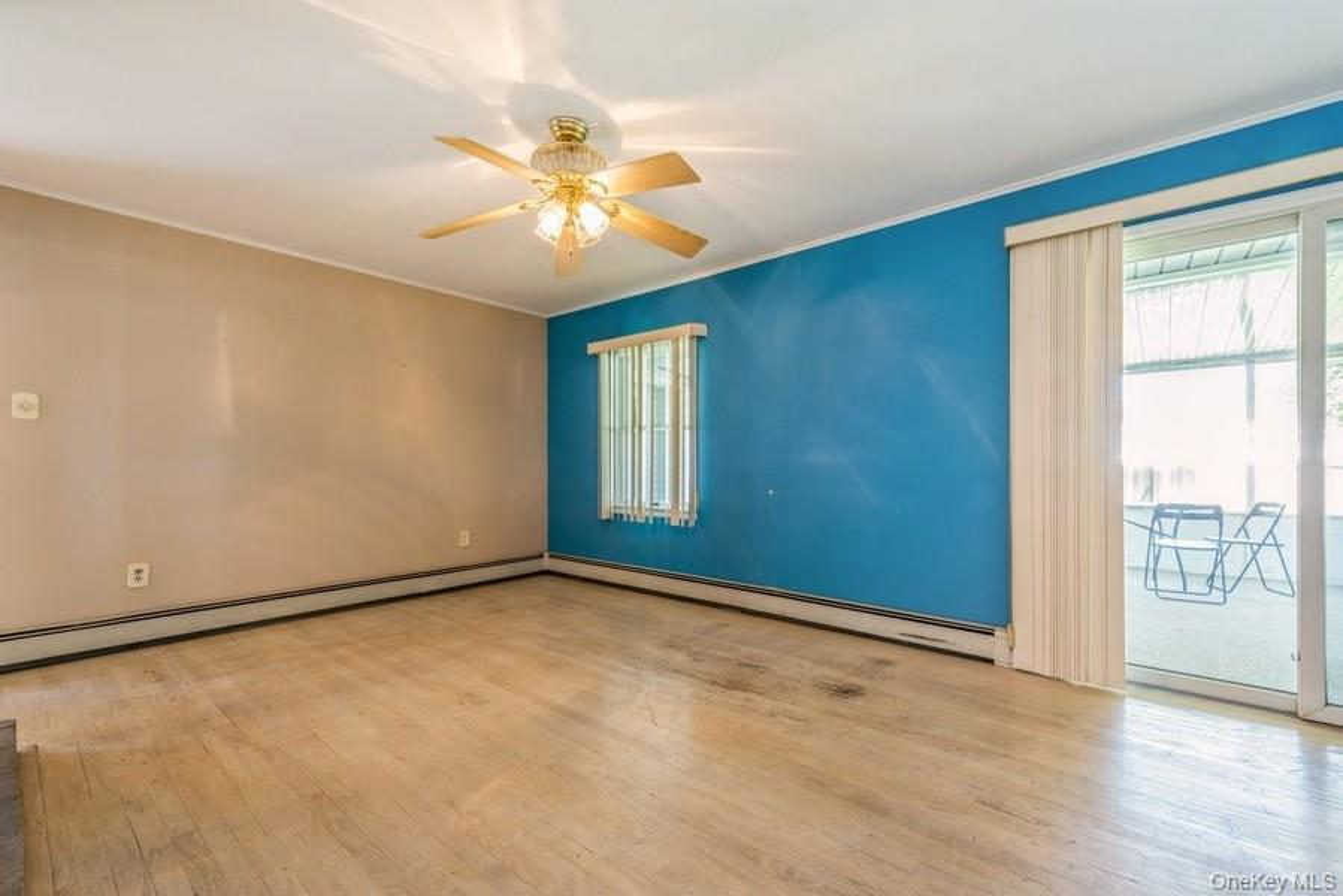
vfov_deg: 77.4
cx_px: 672
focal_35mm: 15
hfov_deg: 100.4
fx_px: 560
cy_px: 448
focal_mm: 15
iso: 400
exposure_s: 1/2.5
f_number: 11
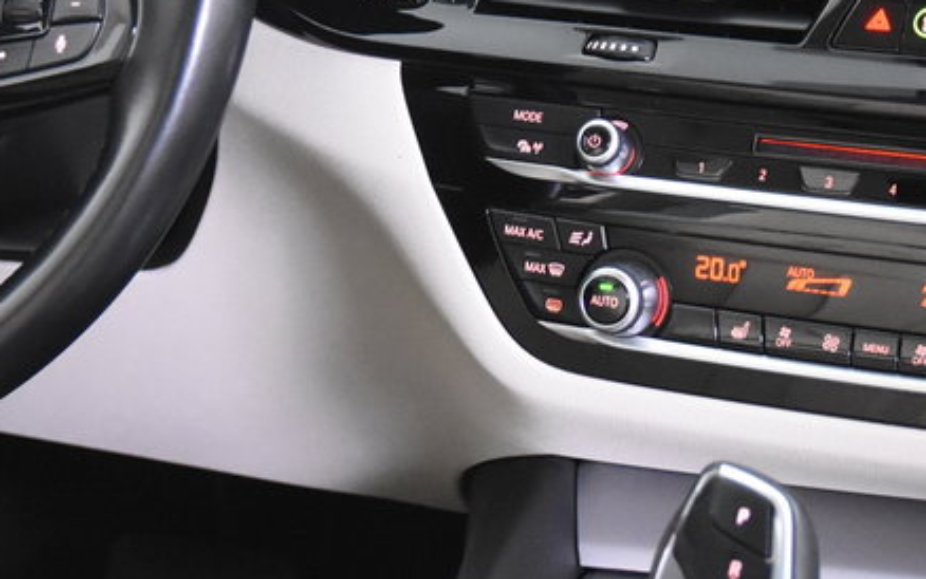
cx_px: 171
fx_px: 3155
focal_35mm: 125
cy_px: 198
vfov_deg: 10.5
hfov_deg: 16.6
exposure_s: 1/50
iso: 4500
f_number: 3.2
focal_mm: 28
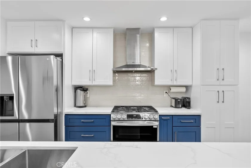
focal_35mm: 20
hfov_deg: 84.0
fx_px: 139
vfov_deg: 61.9
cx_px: 126
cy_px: 84
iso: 320
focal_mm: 20
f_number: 9.5
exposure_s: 1/2
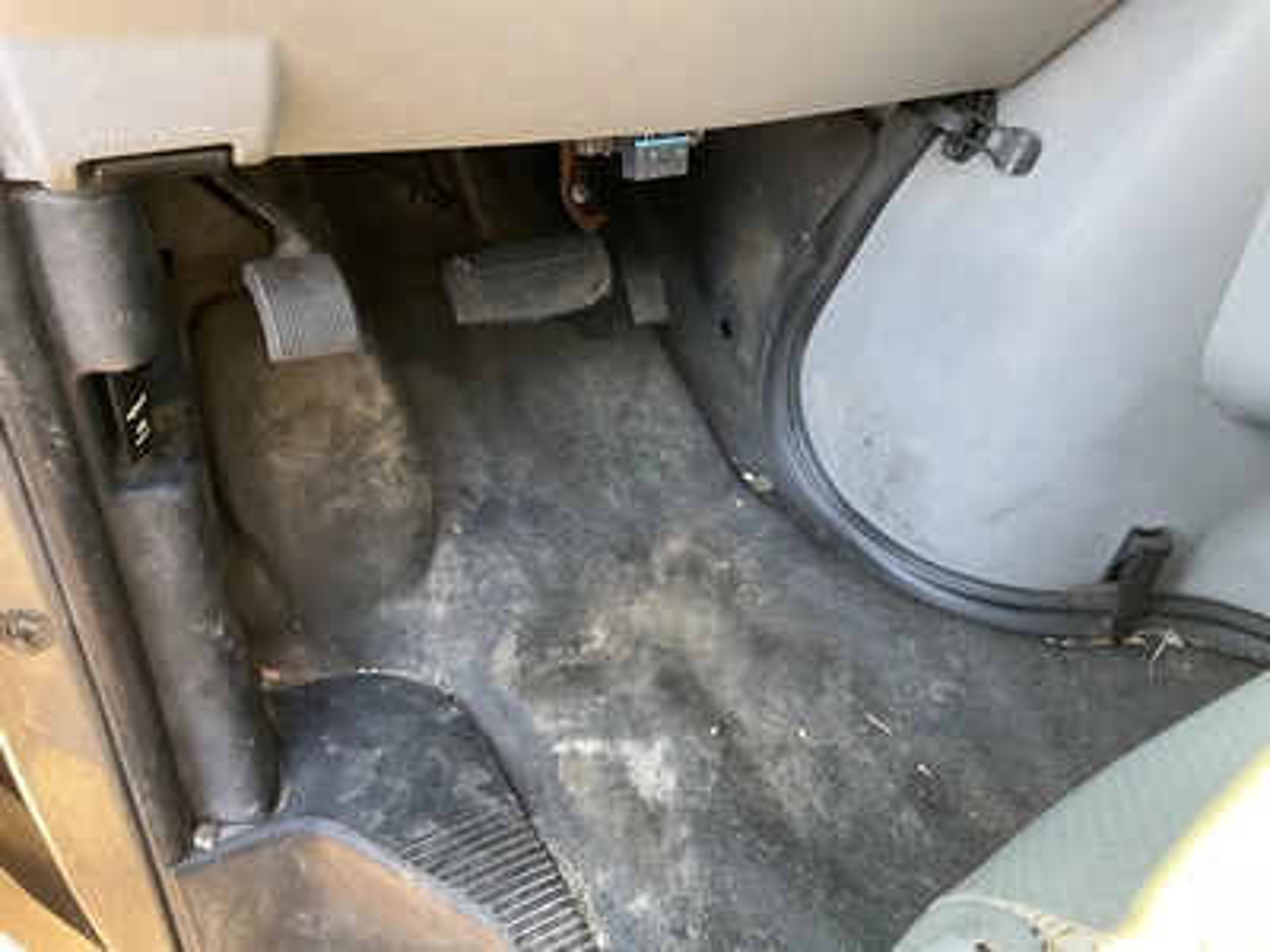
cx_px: 635
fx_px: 1064
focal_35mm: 29
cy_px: 476
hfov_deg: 61.7
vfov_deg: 48.2
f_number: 1.8
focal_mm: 3
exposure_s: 1/60
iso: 125
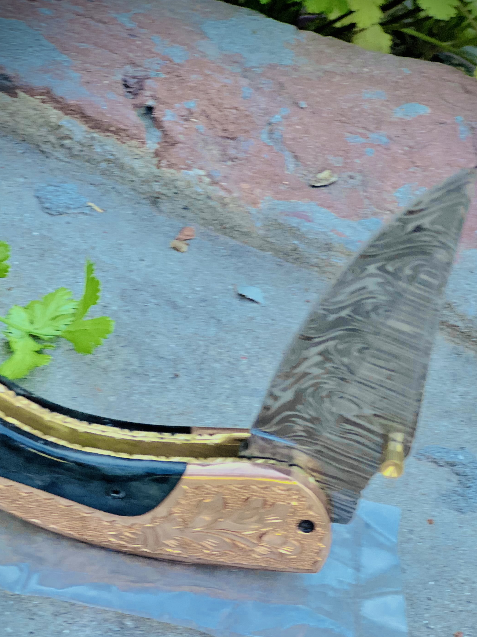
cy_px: 406
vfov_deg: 17.5
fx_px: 2058
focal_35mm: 112
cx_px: 264
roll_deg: -17.4
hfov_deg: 13.2
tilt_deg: -39.1
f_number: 2.8
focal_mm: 9
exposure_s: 1/121
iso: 80
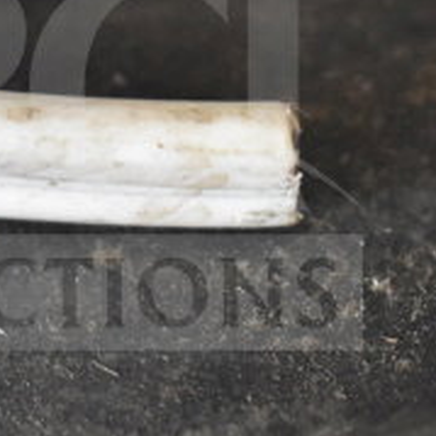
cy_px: 157
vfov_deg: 7.3
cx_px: 88
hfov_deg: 7.3
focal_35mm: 238
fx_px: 3398
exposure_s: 1/160
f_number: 6.3
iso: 6400
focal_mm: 55
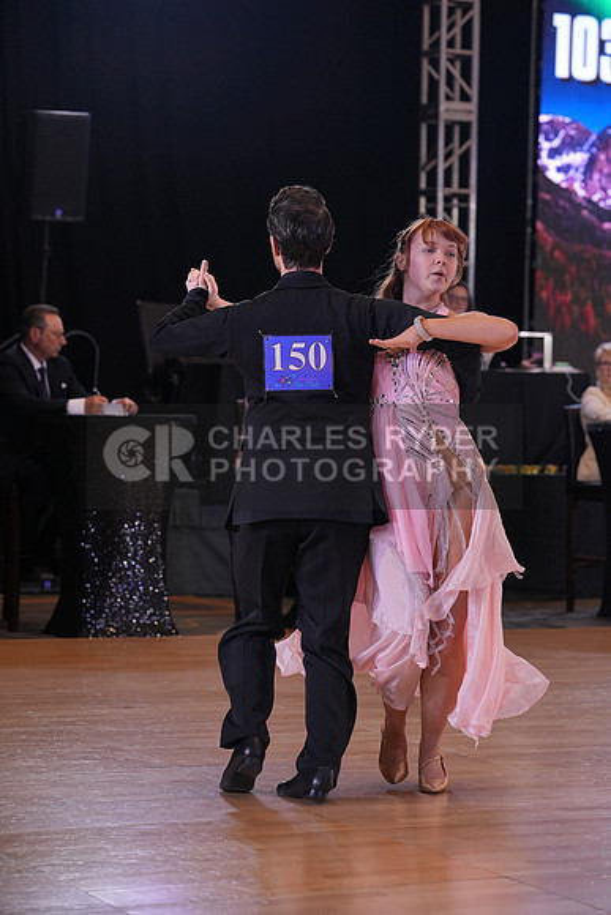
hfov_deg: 13.7
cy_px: 458
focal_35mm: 100
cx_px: 306
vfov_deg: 20.4
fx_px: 2544
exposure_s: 1/500
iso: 1600
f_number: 4
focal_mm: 100
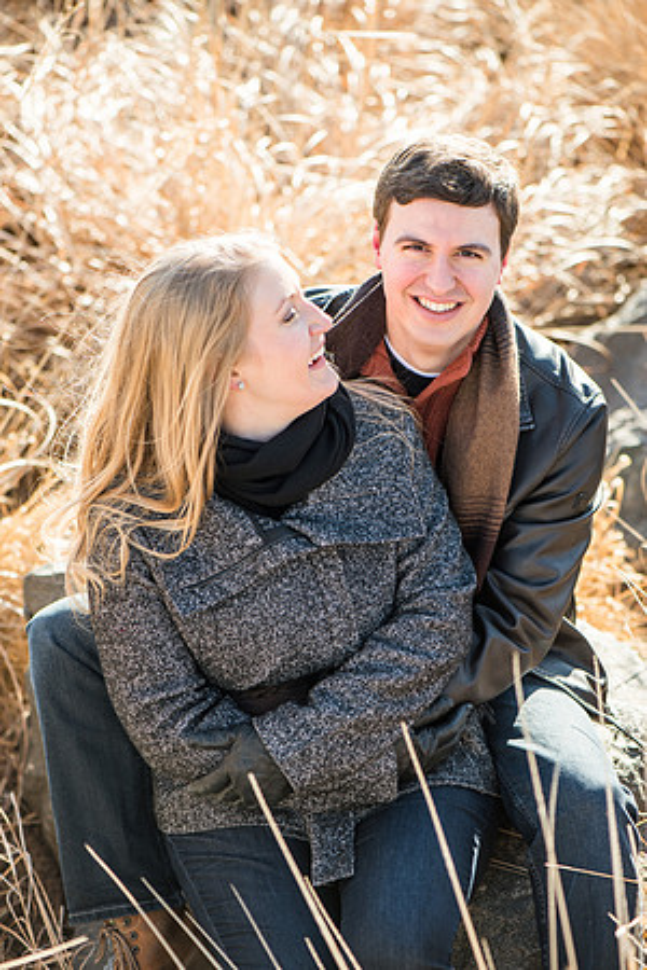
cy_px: 485
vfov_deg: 19.5
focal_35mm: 105
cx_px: 324
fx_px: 2830
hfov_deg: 13.0
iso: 100
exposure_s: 1/400
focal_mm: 105
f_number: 2.8
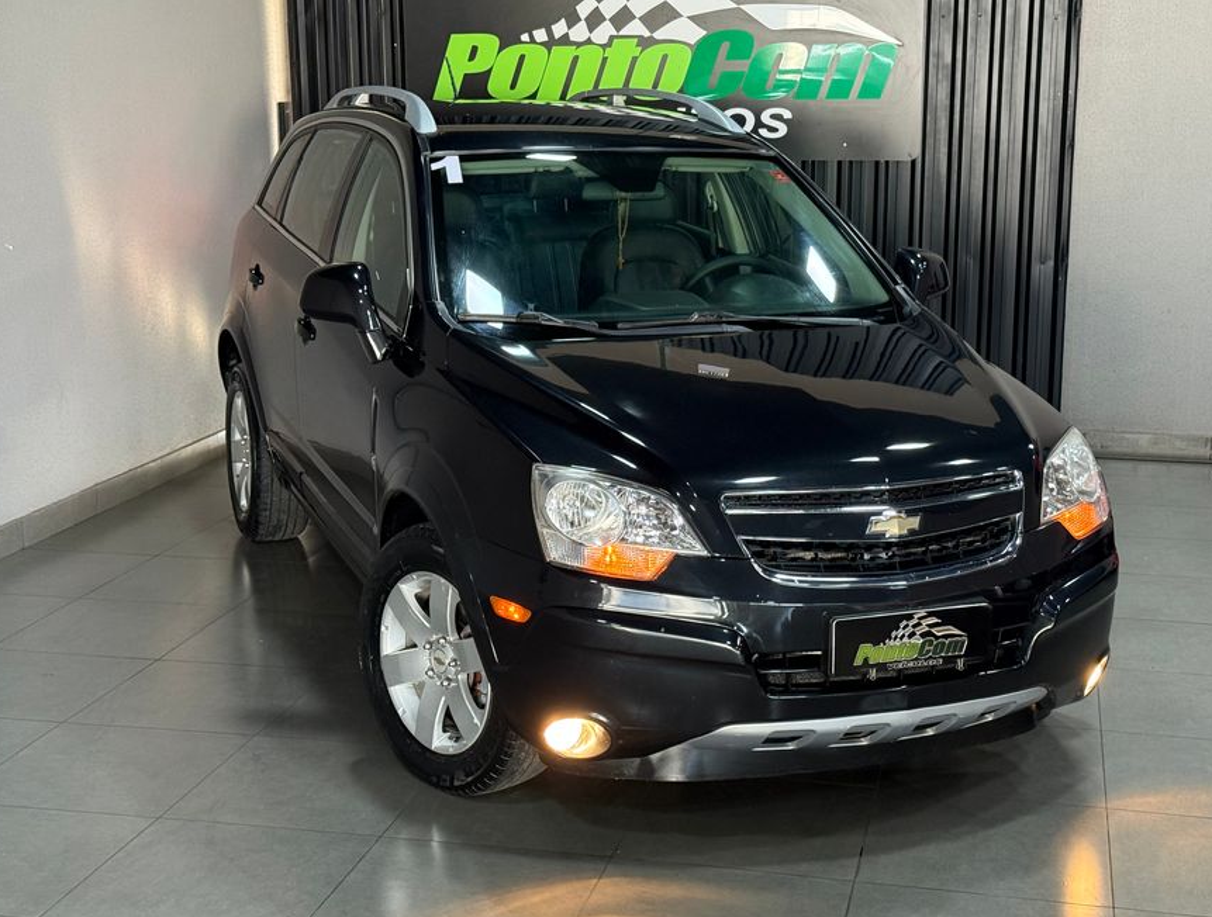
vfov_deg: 27.7
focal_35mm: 53
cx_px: 650
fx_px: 1862
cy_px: 415
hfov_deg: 36.0
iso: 200
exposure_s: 1/40
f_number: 1.78
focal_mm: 6.76
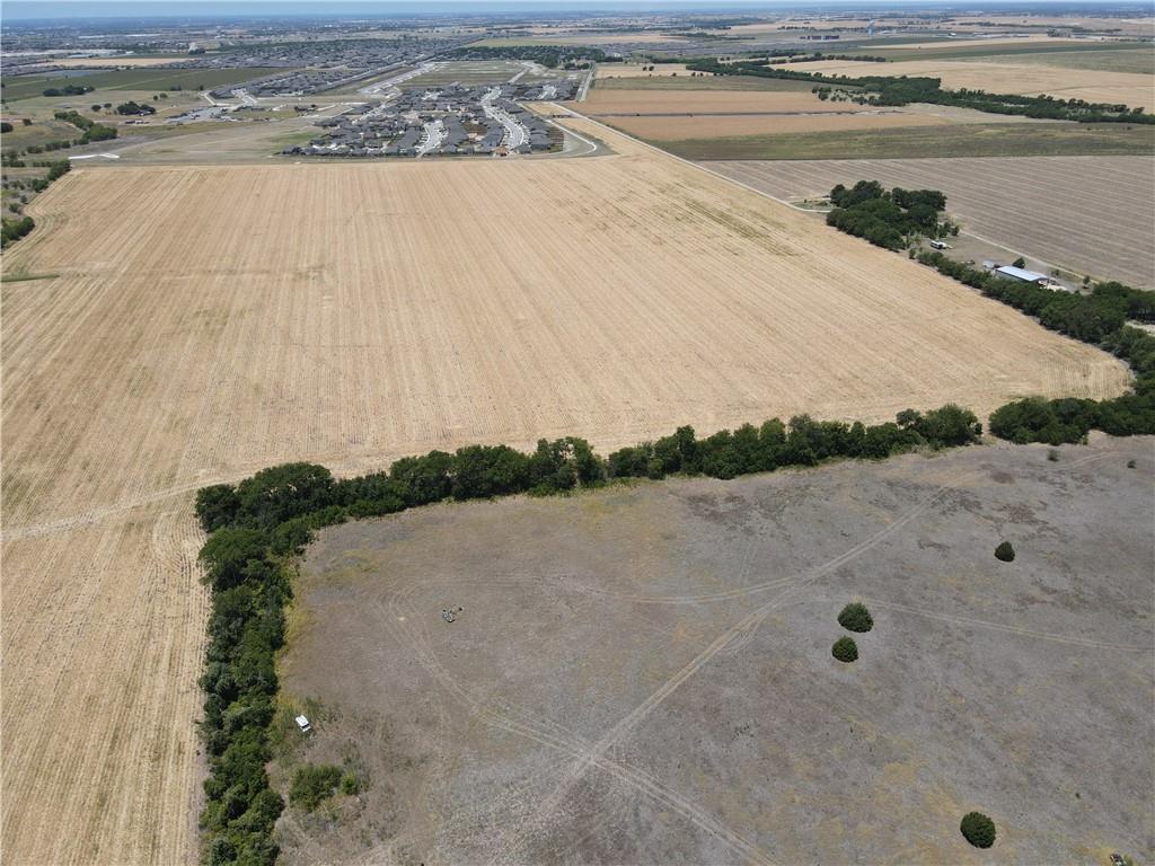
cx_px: 578
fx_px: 801
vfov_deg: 56.8
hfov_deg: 71.6
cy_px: 433
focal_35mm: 24
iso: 110
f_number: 2.8
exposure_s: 1/1000
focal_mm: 4.5
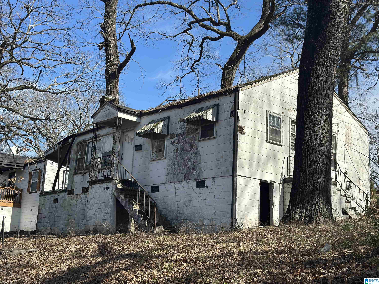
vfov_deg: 30.3
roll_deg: -3.1
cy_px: 142
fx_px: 526
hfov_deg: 39.7
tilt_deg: +12.5
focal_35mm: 48
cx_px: 190
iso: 100
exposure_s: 1/5263
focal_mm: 6.86
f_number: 1.78
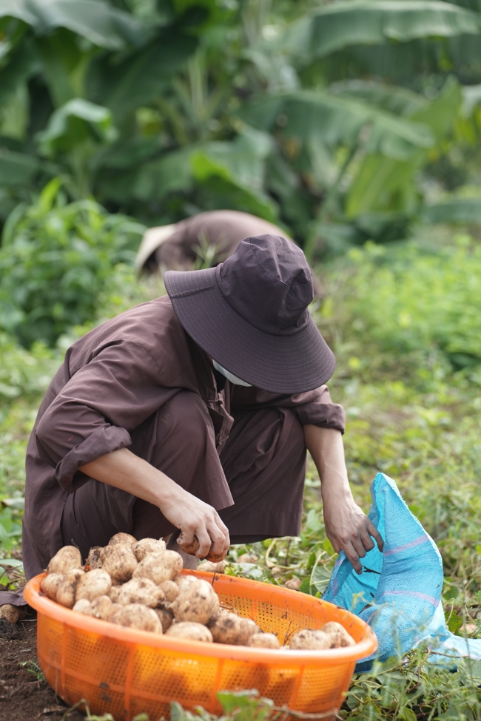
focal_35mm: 96
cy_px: 360
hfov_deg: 14.3
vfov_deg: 21.2
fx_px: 1924
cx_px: 240
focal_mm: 96
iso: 400
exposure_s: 1/1000
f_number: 3.2
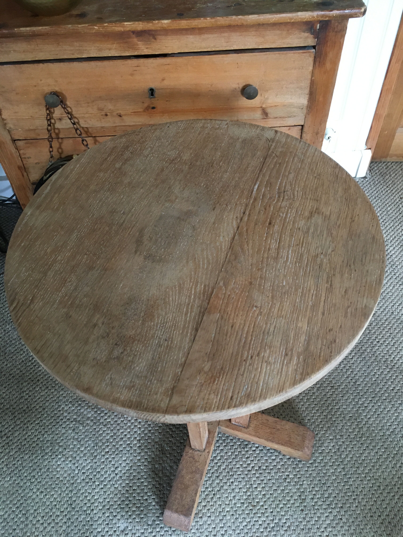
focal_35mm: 29
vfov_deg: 61.7
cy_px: 268
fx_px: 450
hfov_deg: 48.2
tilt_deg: -50.8
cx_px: 202
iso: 200
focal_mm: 4.15
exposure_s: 1/20
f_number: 2.2
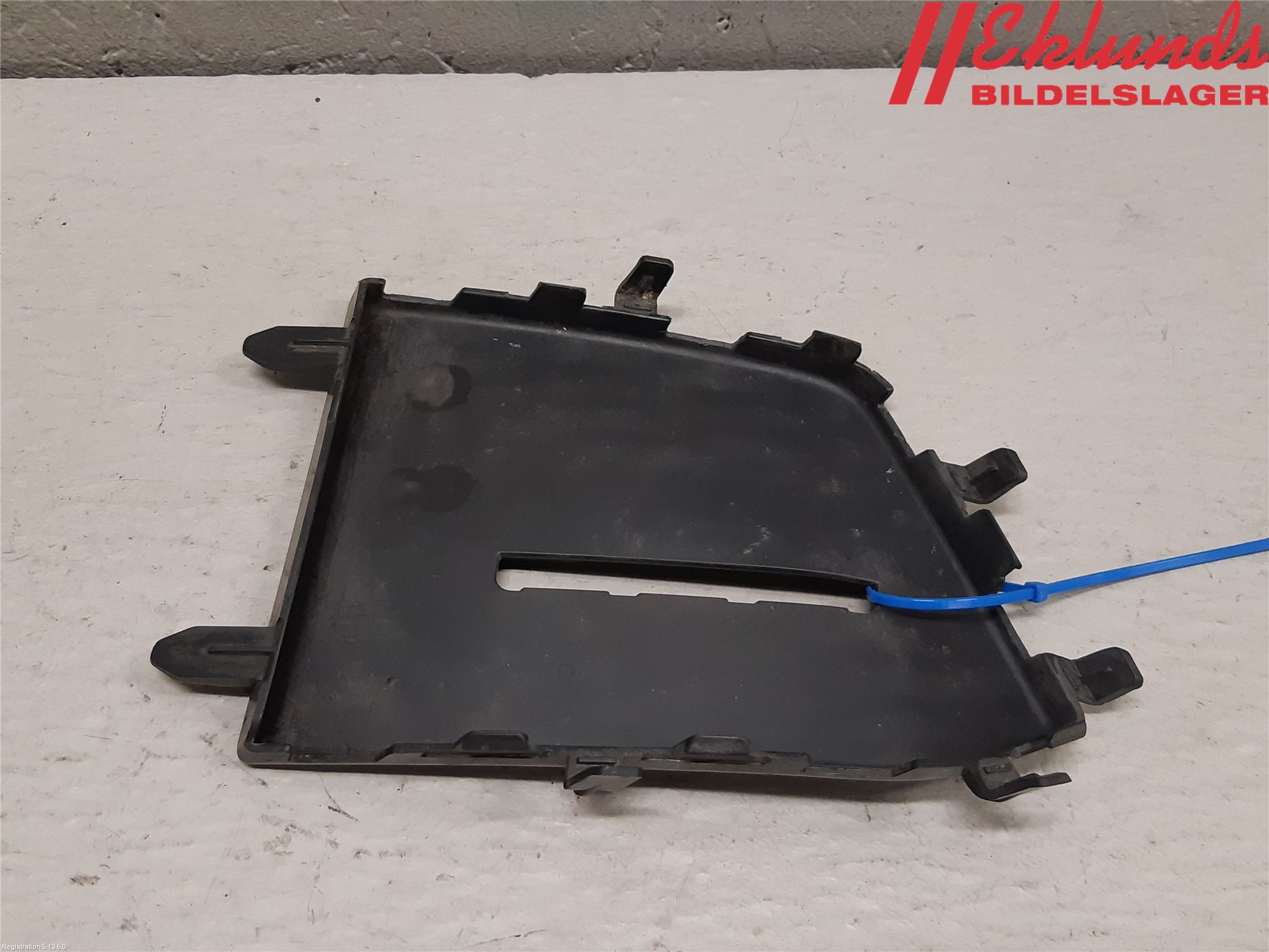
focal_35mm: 26
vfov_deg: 53.1
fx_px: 953
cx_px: 634
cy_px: 476
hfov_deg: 67.3
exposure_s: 1/50
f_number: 1.7
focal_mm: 3.93
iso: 125
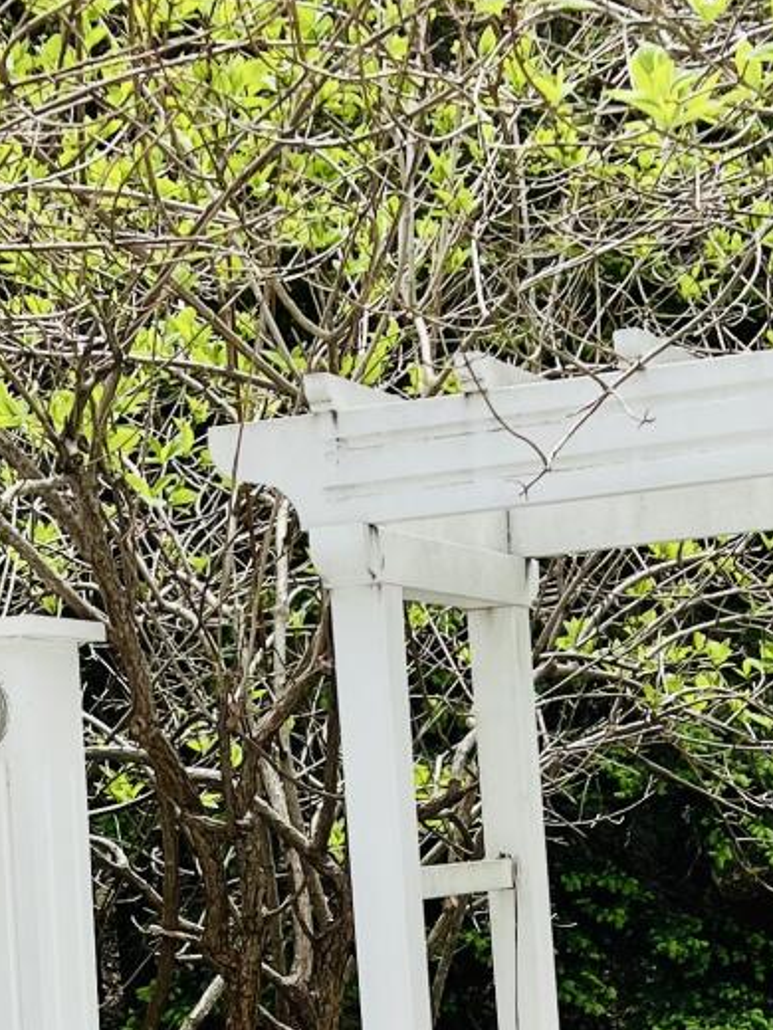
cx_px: 367
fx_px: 2977
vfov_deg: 19.1
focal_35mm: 100
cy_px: 1050
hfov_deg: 14.8
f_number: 1.5
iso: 50
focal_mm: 5.7
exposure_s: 1/1621
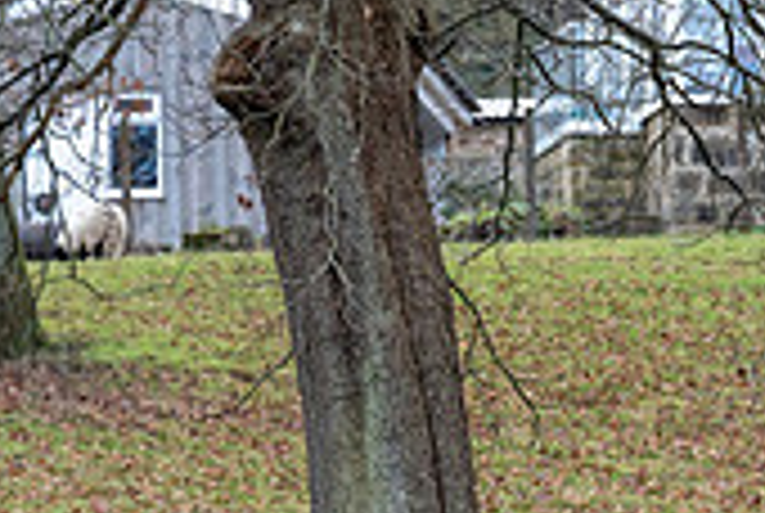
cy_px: 821
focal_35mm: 681
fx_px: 14496
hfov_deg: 3.0
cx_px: 1138
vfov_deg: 2.0
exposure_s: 1/1000
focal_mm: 200
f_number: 3.5
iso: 1600
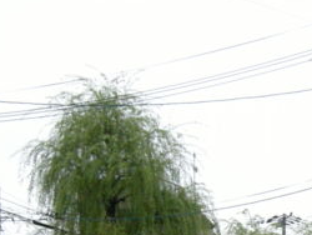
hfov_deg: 16.7
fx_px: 1010
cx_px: 384
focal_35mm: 112
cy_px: 358
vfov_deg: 12.6
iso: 400
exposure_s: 1/55
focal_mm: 7.5
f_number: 2.7
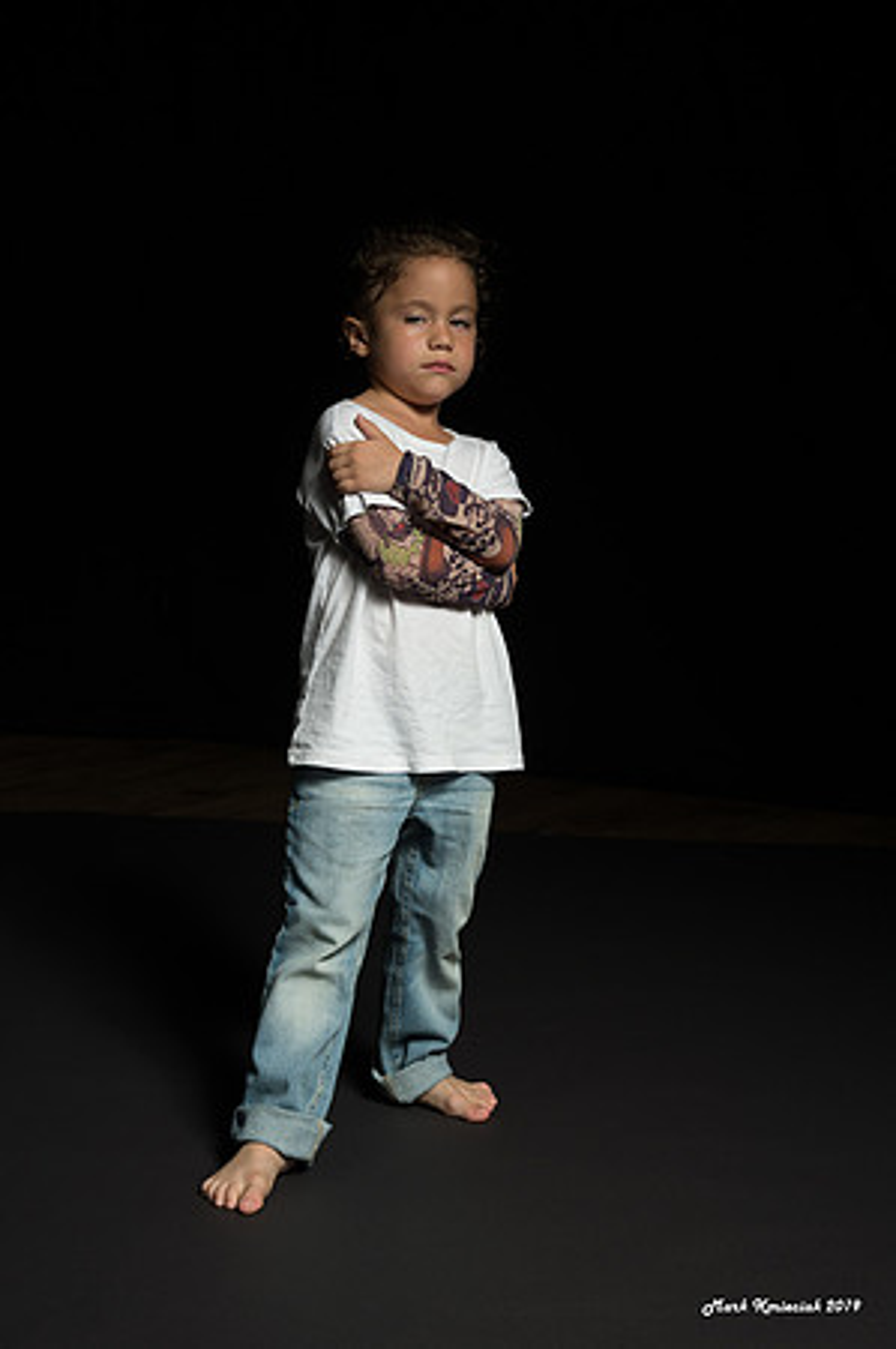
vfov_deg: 35.7
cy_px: 674
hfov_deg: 24.1
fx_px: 2095
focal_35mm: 56
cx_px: 448
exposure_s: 1/250
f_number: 9
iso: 200
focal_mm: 56
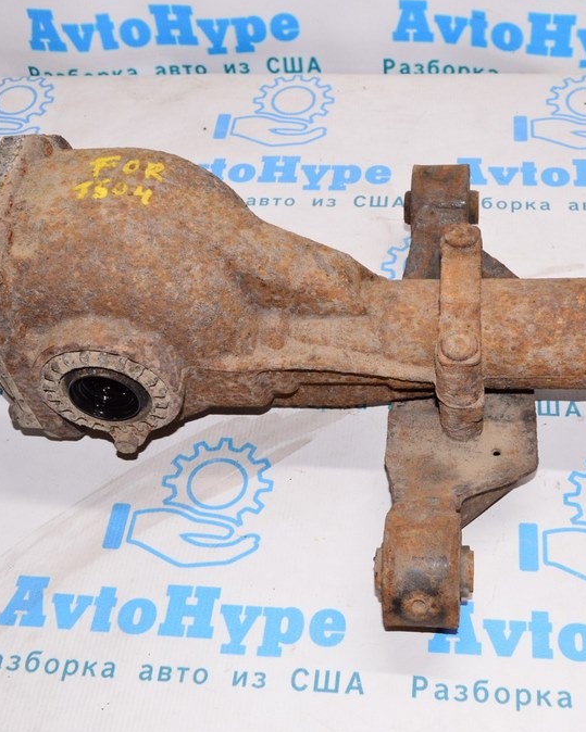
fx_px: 1019
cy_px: 368
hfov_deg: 32.0
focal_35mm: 47
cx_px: 345
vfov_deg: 39.5
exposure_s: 1/100
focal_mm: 22
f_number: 8
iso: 1600
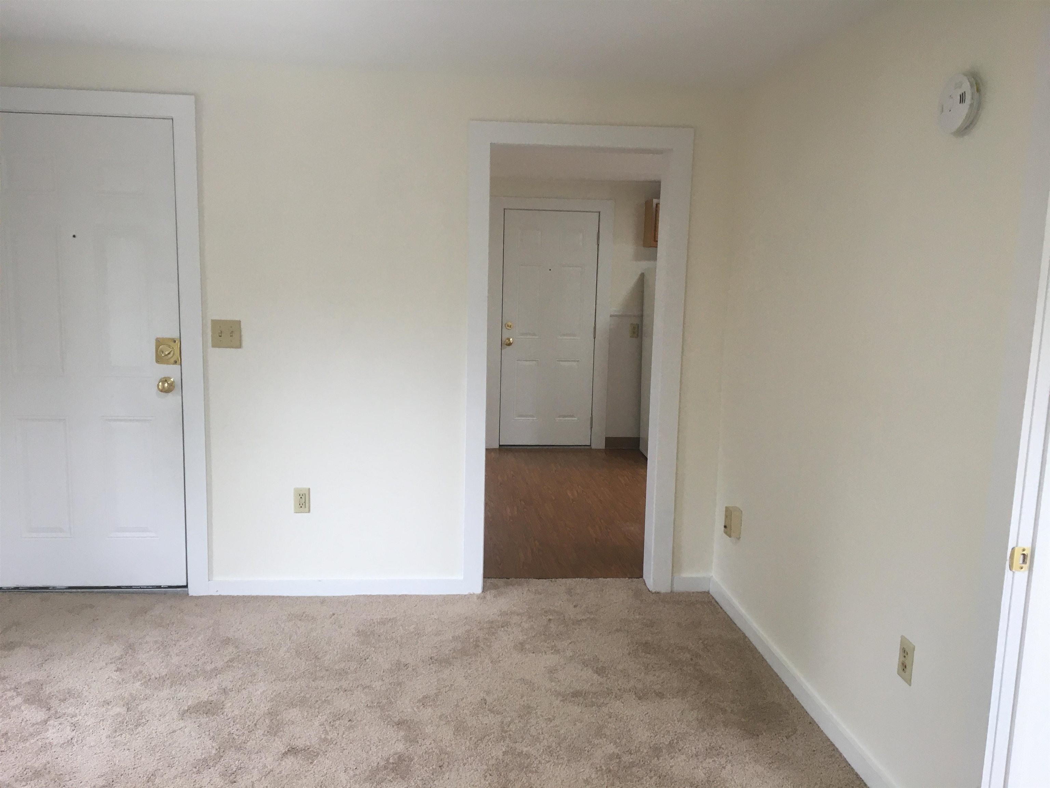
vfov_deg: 48.2
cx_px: 525
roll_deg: -1.5
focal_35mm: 29
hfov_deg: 61.7
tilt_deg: -8.0
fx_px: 880
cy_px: 394
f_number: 2.2
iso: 32
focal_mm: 4.15
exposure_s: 1/30
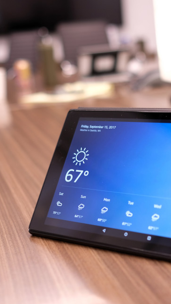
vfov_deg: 37.2
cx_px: 158
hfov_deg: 21.0
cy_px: 152
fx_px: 451
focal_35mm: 56
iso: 250
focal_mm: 23
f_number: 1.8
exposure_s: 1/52
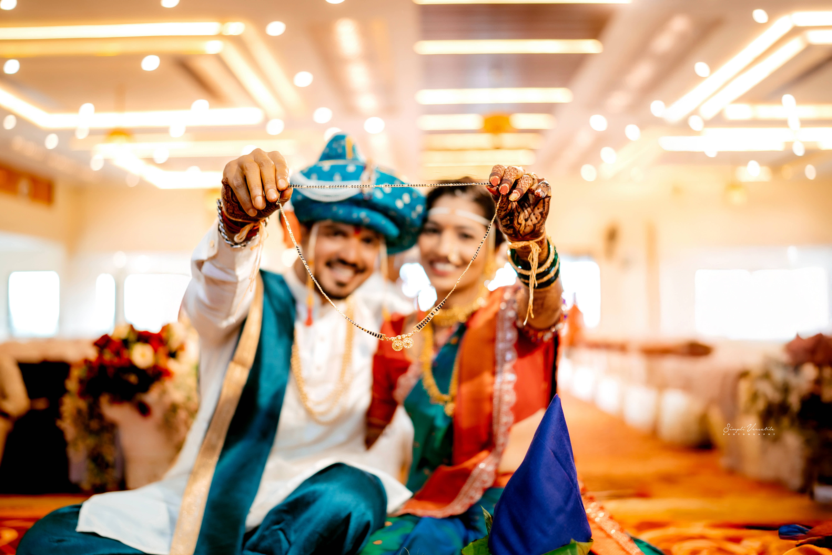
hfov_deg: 54.4
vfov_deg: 37.9
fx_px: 809
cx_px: 416
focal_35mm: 35
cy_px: 278
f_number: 1.4
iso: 200
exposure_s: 1/200
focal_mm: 35
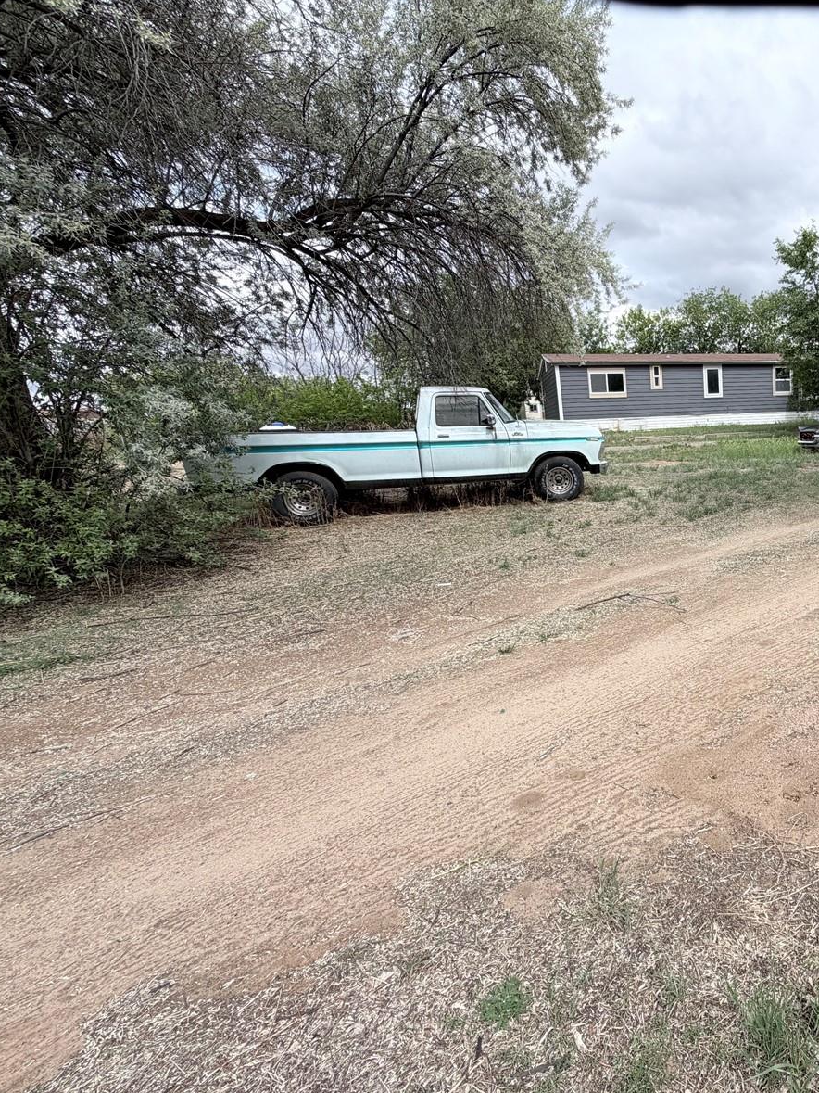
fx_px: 599
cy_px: 553
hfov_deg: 59.7
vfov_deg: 84.7
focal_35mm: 19
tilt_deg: -13.1
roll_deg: +2.6
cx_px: 718
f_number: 2.2
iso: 25
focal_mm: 2.22
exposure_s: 1/841
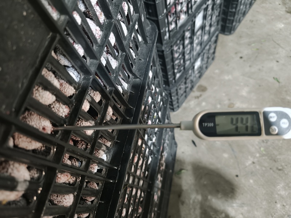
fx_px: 193
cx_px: 146
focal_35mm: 23
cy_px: 109
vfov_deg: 58.9
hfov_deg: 73.9
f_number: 1.6
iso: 1600
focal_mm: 6.06
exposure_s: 1/14.9
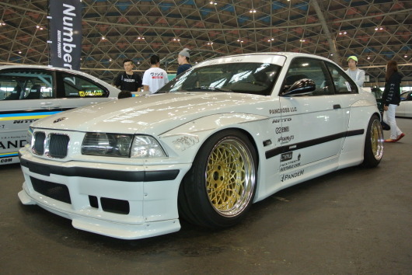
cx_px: 206
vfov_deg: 42.4
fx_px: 355
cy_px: 138
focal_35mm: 31
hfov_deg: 60.3
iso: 720
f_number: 3.8
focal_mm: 11.8
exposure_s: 1/60
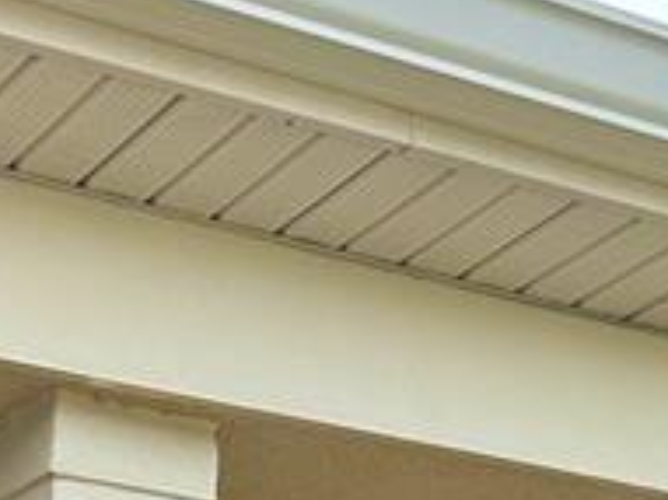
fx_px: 2488
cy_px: 1091
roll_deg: +0.3
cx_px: -129
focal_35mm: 129
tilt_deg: +6.1
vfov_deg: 10.3
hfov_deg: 14.8
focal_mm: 6.86
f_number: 1.78
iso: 80
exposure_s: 1/1721
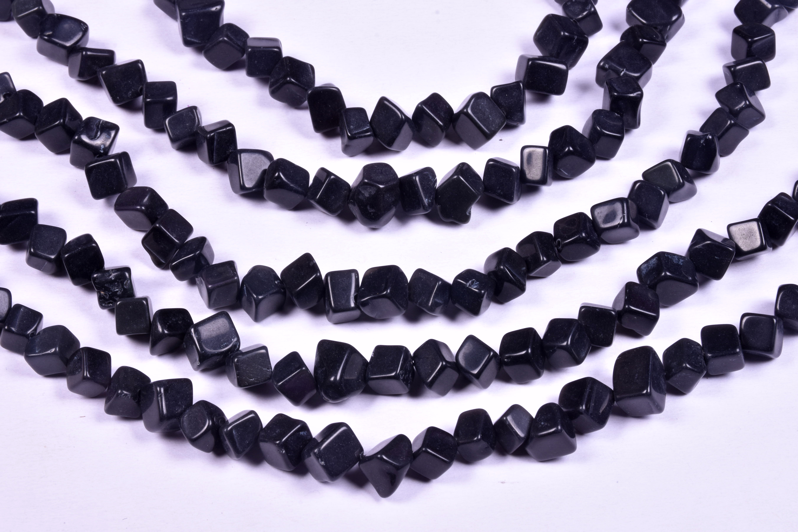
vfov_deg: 15.2
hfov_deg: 22.6
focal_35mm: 90
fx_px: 1995
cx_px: 399
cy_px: 266
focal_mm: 60
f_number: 22
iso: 320
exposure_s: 1/125
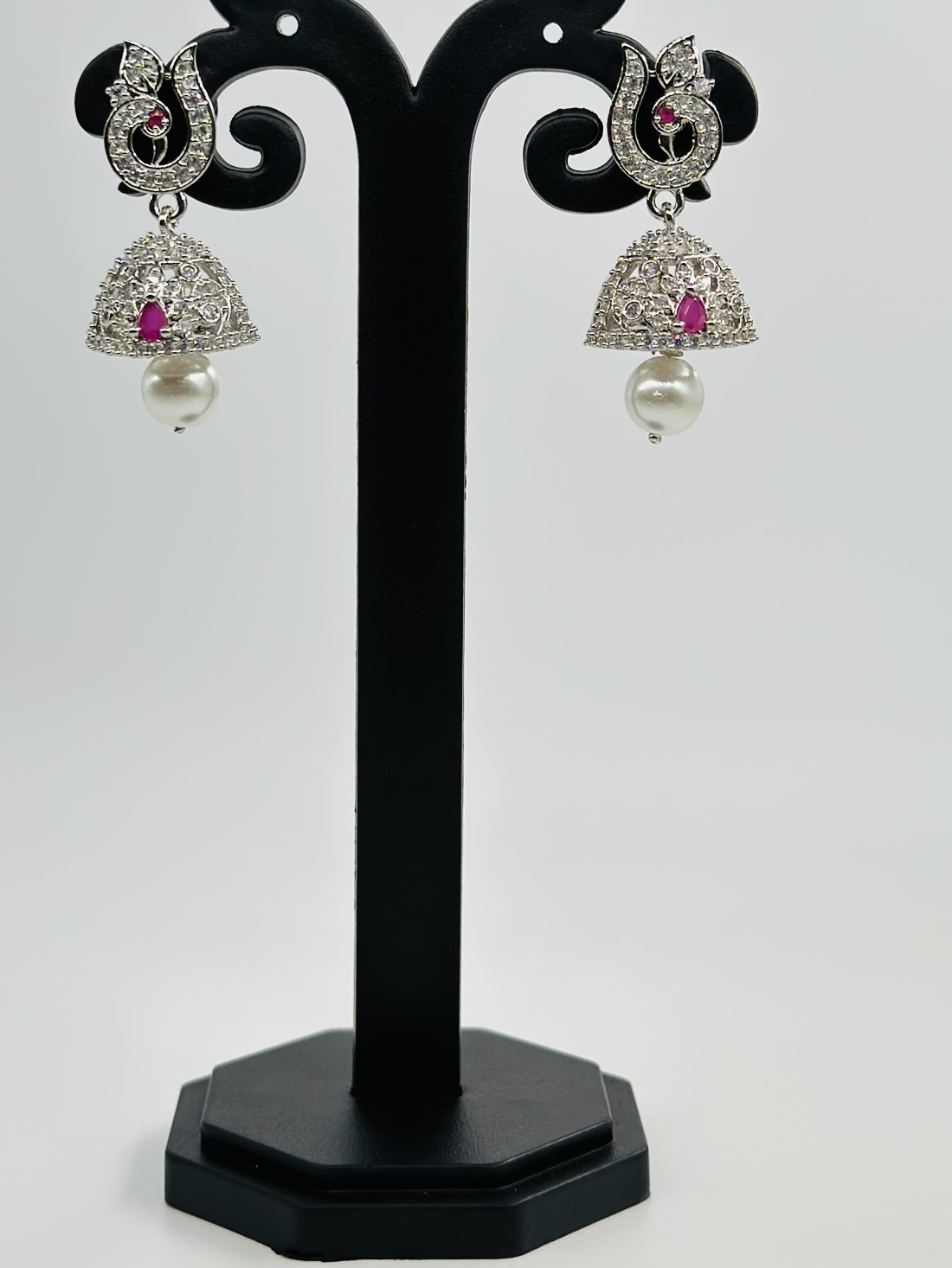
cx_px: 419
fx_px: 2419
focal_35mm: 66
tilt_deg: -5.6
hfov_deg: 22.2
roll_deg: +1.0
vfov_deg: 29.3
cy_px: 487
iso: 80
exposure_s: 1/1565
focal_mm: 6.86
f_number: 1.78
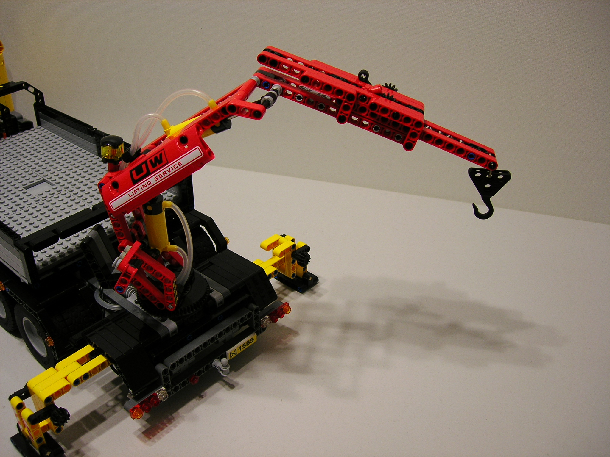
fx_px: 670
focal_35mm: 38
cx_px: 305
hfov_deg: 49.0
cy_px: 228
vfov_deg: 37.7
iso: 64
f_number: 2.8
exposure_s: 1/5.2
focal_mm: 7.8
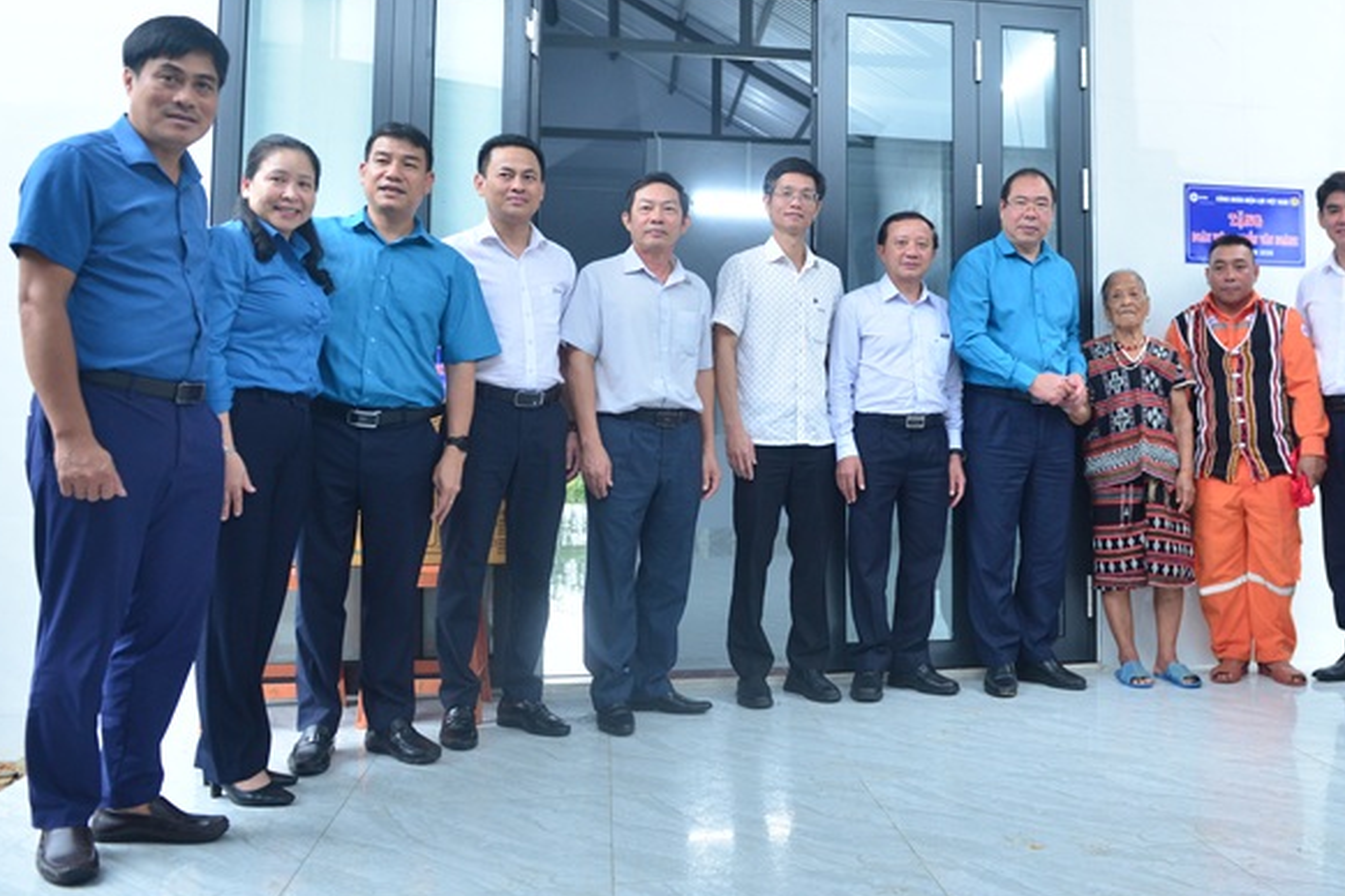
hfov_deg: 56.3
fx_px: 1233
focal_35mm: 33
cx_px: 871
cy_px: 363
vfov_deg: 39.8
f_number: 3.2
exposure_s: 1/100
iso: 800
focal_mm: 24
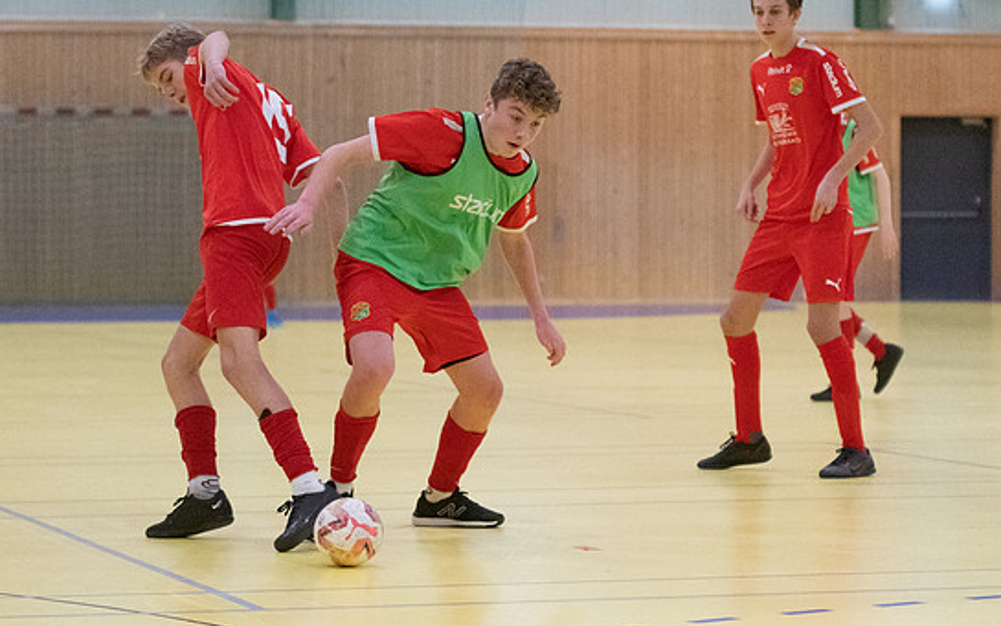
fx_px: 3902
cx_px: 474
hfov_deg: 14.6
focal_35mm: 143
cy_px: 296
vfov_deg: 9.2
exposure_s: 1/1600
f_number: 3.2
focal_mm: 82
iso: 8000
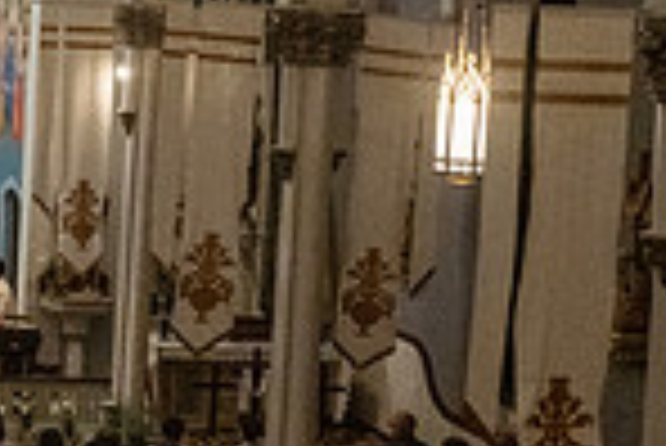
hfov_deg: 18.0
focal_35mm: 104
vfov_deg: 13.2
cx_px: -266
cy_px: 110
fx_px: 1926
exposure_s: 1/60
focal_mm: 26.5
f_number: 16
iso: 5000
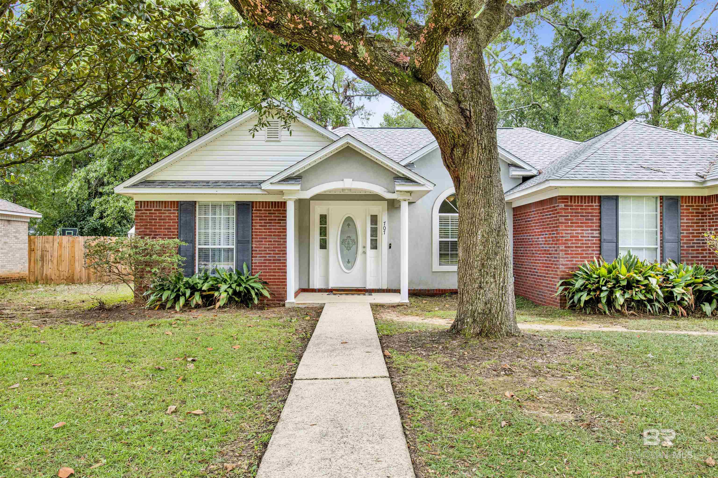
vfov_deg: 49.6
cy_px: 239
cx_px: 359
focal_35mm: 26
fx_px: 519
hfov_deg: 69.4
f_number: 11
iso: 200
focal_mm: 26
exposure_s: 1/25
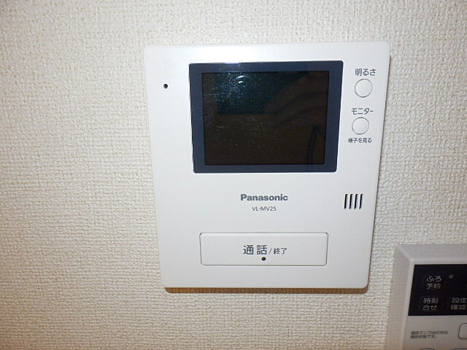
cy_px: 175
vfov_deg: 56.8
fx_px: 324
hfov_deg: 71.6
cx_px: 234
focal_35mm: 24
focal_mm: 4.2
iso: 200
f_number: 7.9
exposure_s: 1/30
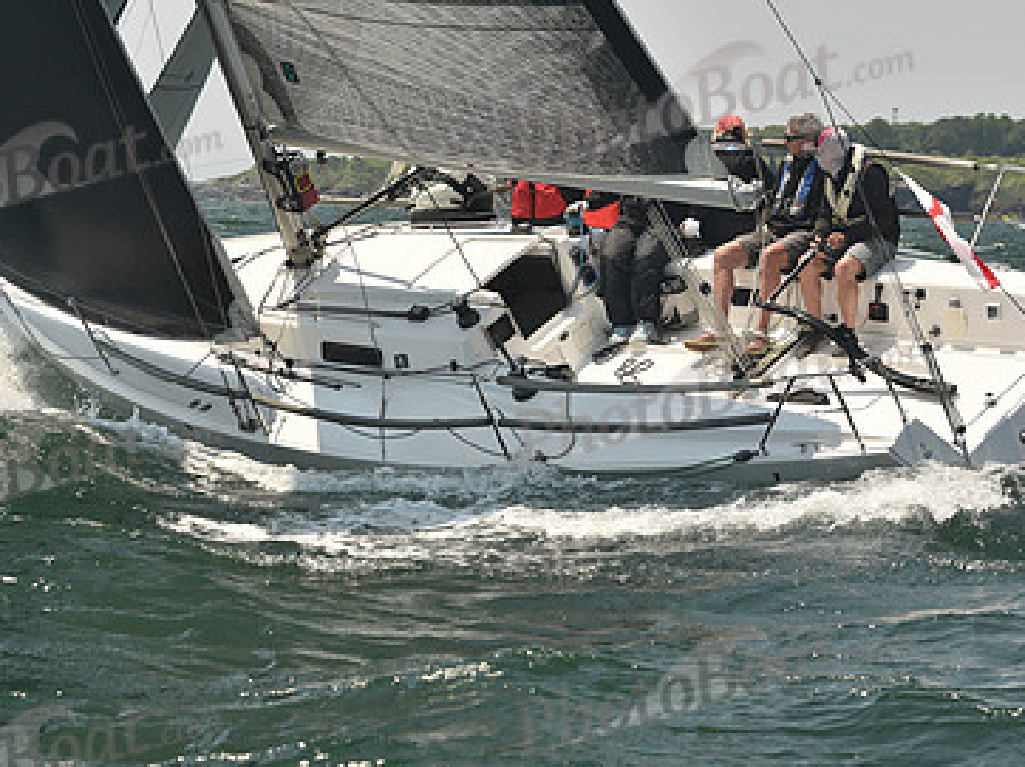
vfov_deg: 13.7
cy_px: 287
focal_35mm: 108
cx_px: 371
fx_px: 3196
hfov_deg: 18.2
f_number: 6.3
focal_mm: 70
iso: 250
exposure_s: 1/640
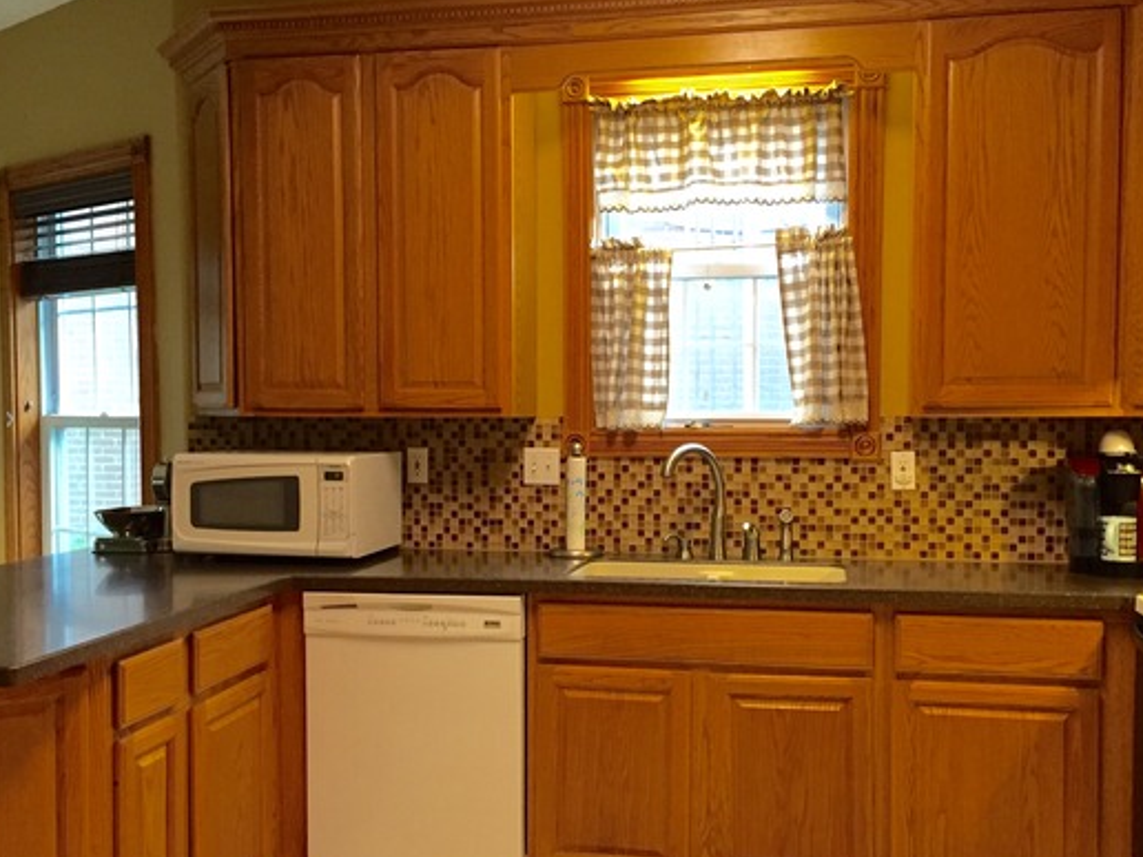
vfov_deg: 39.6
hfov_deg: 51.3
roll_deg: -0.1
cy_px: 465
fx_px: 1189
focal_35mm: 36
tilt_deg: -2.7
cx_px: 609
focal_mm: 4.15
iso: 160
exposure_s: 1/30
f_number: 2.2
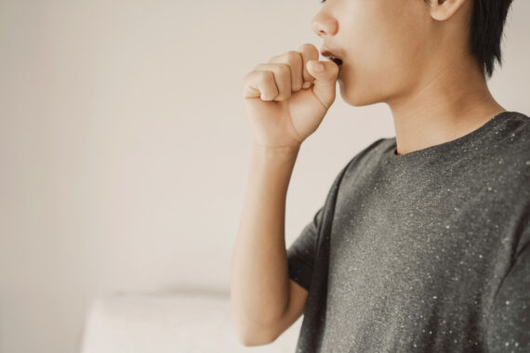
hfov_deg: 54.4
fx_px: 515
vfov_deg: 37.9
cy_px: 176
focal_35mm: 35
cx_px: 265
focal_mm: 35
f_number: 3.2
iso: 400
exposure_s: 1/125
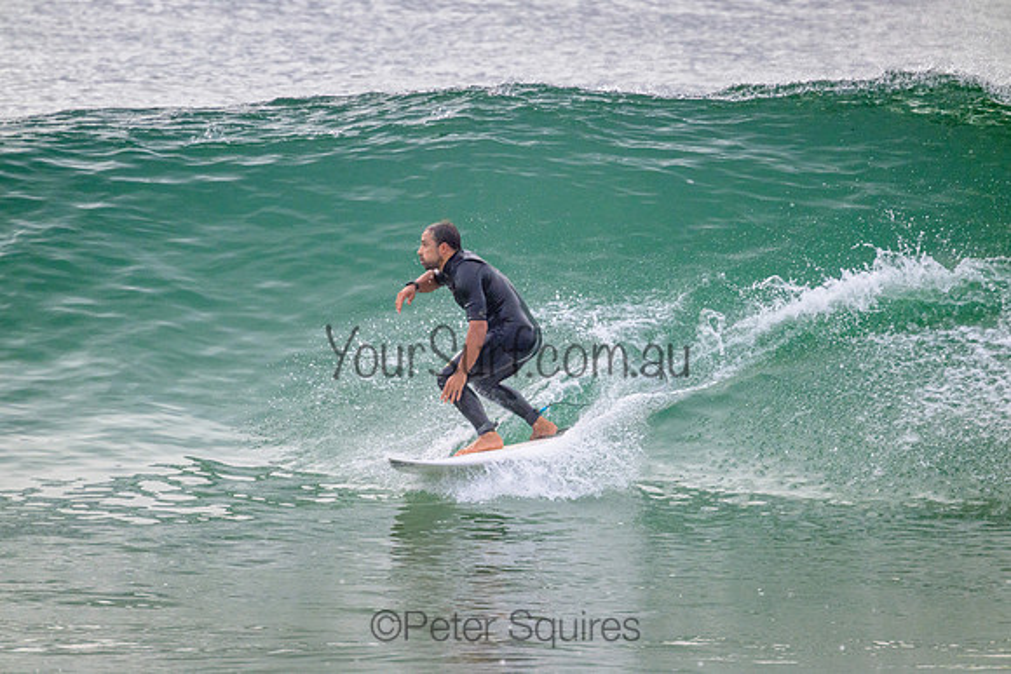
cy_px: 337
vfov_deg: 1.7
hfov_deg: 2.6
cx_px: 506
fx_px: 22471
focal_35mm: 800
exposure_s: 1/2000
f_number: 11
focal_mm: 800
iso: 1800
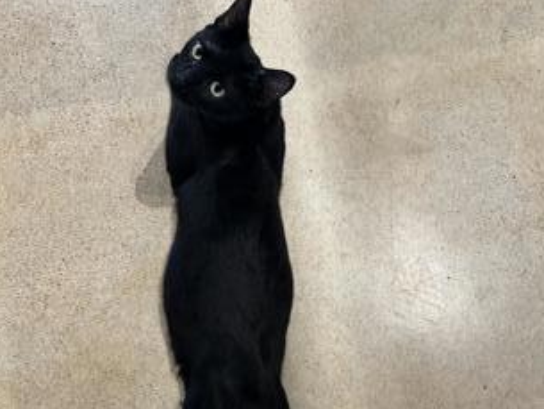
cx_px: 272
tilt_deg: -81.4
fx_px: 519
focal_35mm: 33
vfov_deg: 41.1
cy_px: 330
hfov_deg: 55.3
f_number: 1.78
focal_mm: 6.86
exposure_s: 1/60
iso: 800
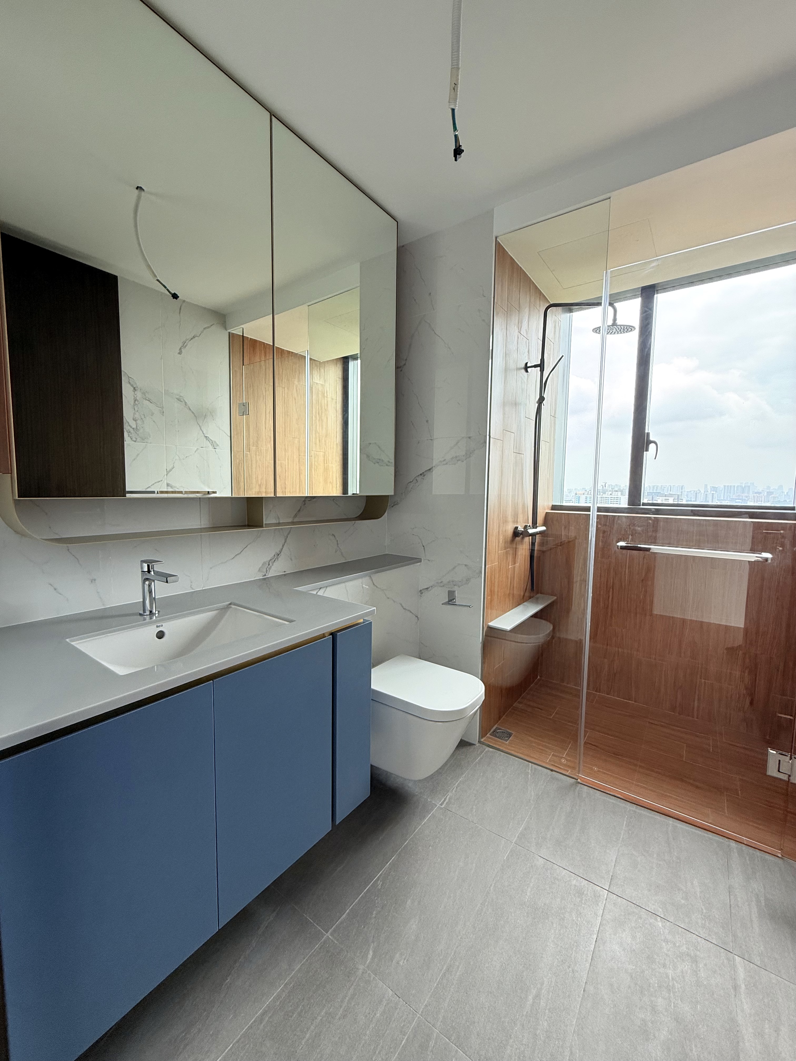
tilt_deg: -5.5
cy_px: 530
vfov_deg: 102.1
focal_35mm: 14
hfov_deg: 85.7
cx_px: 398
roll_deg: -1.4
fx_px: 429
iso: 80
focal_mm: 2.22
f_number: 2.2
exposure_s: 1/99
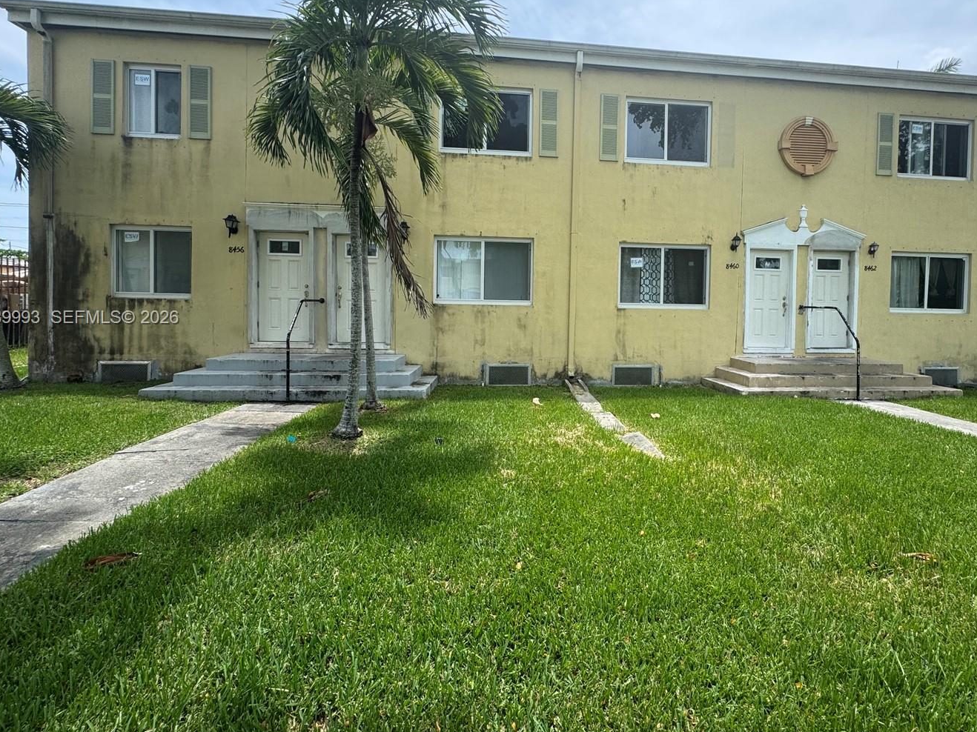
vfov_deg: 74.4
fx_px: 480
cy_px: 319
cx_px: 541
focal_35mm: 17
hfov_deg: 90.7
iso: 40
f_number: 2.2
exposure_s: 1/779
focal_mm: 2.22
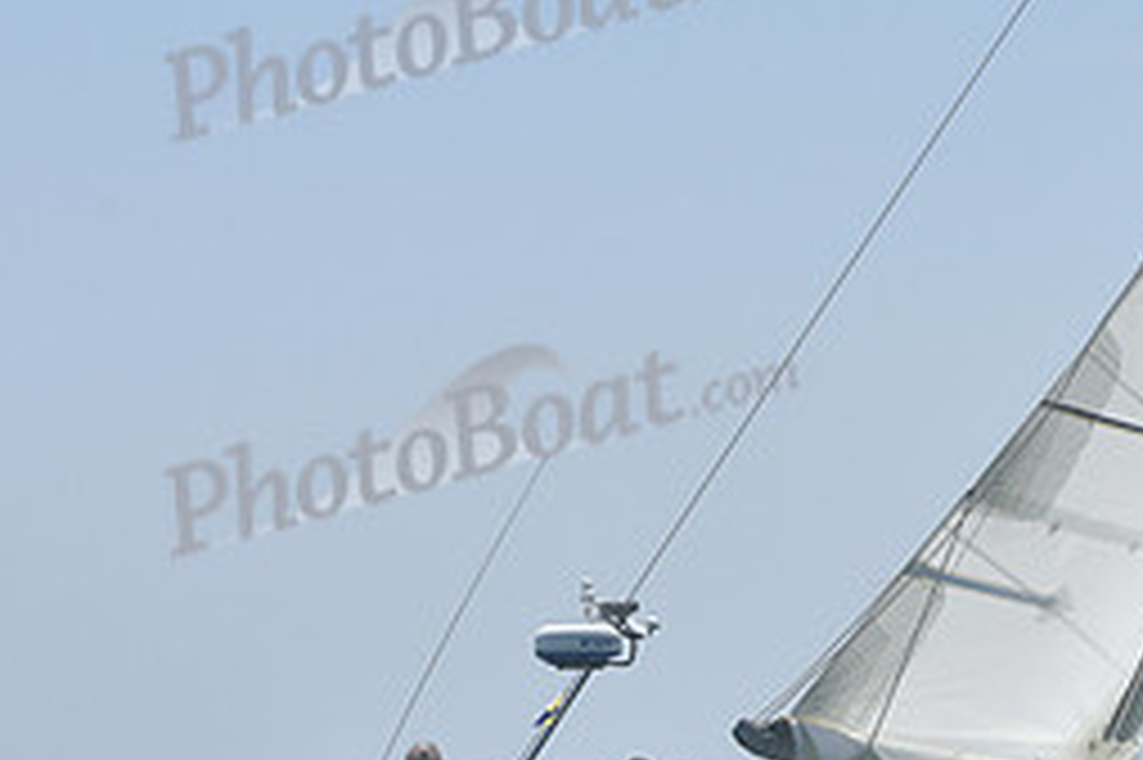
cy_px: 609
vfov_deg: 8.6
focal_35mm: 160
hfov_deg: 12.7
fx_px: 5077
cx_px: 1035
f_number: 10
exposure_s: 1/1000
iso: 320
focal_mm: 70
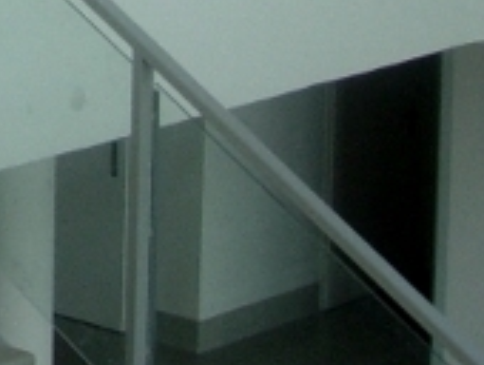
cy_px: -552
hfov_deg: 9.2
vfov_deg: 6.9
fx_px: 2814
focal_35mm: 201
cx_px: -524
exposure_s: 1/111
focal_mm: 7.8
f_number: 2.8
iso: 64
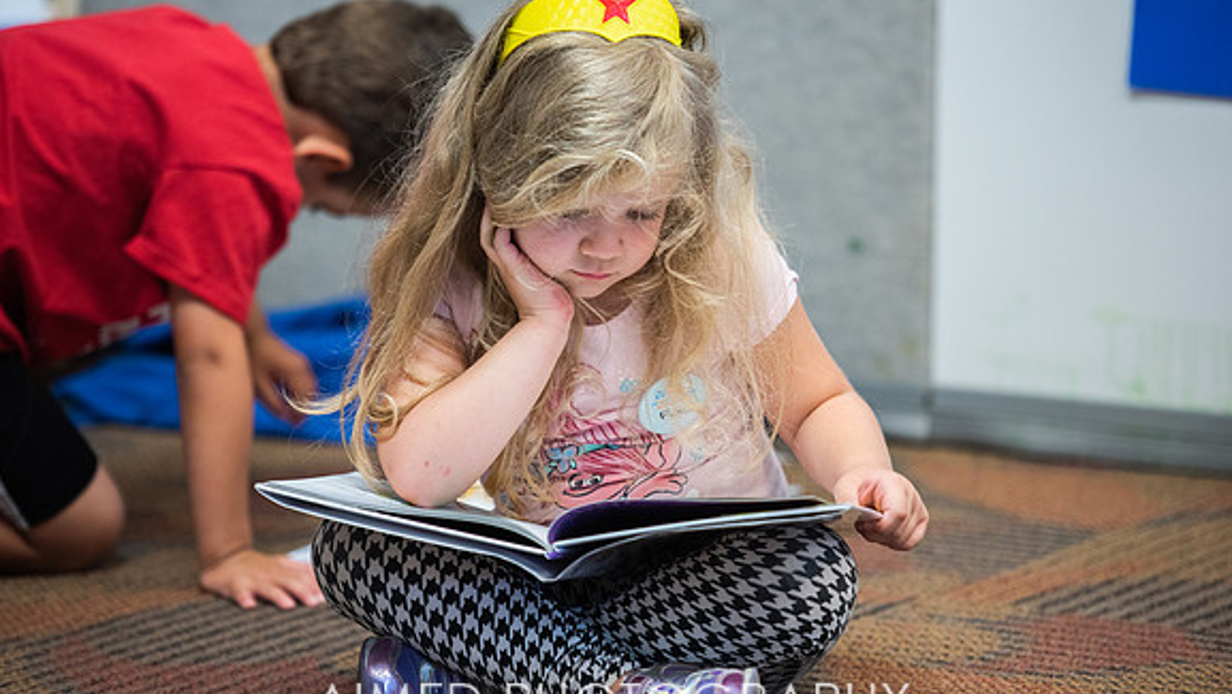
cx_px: 615
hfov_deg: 12.0
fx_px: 5849
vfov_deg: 6.8
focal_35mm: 179
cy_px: 330
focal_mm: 170
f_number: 2.8
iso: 800
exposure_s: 1/250
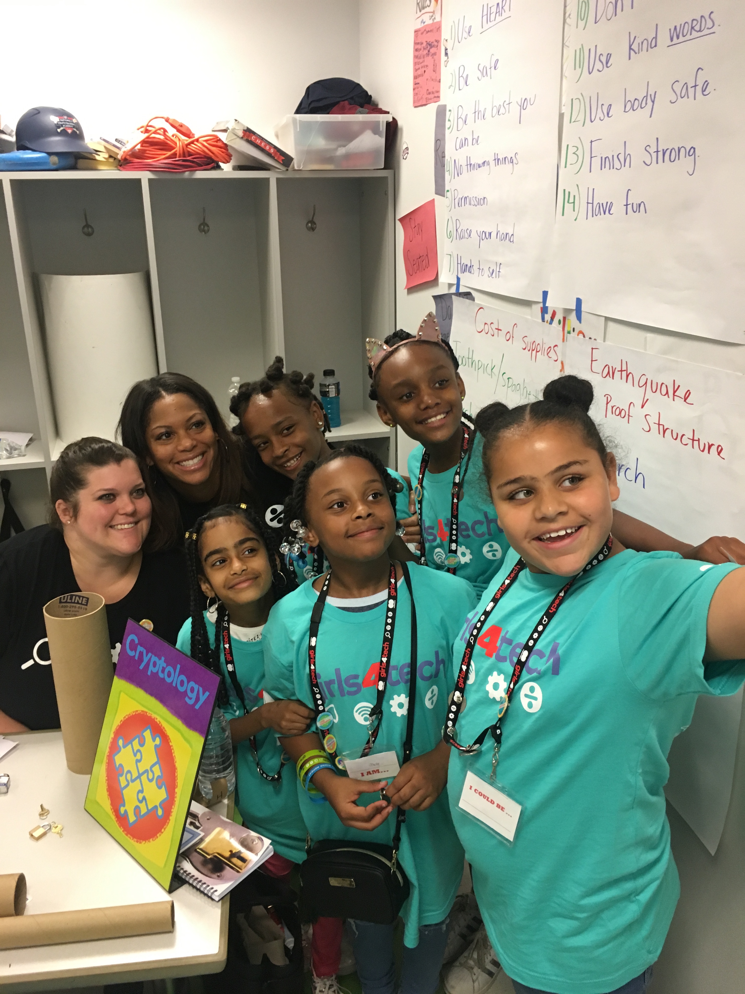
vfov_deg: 61.7
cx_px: 372
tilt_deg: -20.7
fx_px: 832
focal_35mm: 29
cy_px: 497
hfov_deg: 48.2
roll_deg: +1.2
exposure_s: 1/30
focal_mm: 4.15
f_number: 2.2
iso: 125
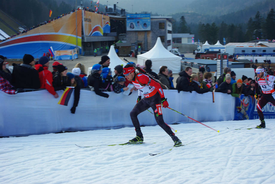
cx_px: 138
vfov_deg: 22.7
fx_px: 459
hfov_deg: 33.4
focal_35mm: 60
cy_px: 92
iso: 200
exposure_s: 1/250
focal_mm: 40
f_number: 6.7
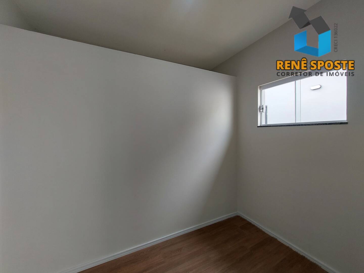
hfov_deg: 106.2
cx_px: 182
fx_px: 137
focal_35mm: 13
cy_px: 136
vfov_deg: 89.9
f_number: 2.2
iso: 50
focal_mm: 1.74
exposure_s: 1/60
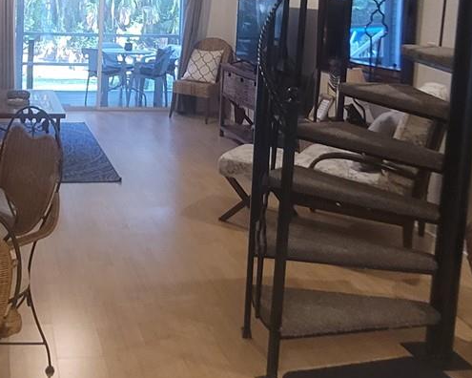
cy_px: 48
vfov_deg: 34.7
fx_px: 573
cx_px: 69
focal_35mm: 41
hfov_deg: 42.0
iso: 500
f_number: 2.2
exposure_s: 1/30
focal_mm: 2.2
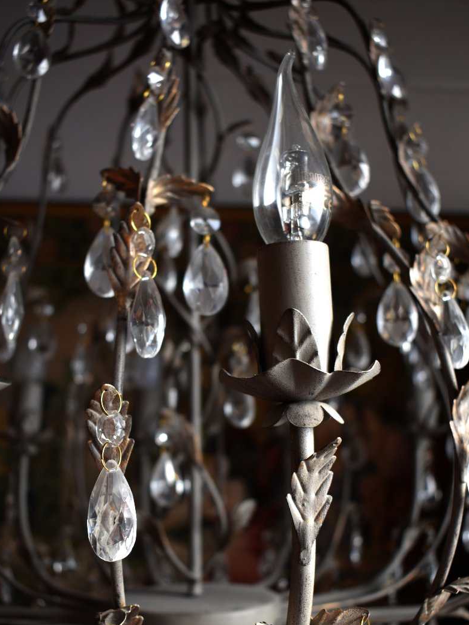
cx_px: 233
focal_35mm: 42
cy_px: 358
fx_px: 751
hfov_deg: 34.7
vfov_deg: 45.1
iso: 400
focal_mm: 25
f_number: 4.5
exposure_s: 1/250
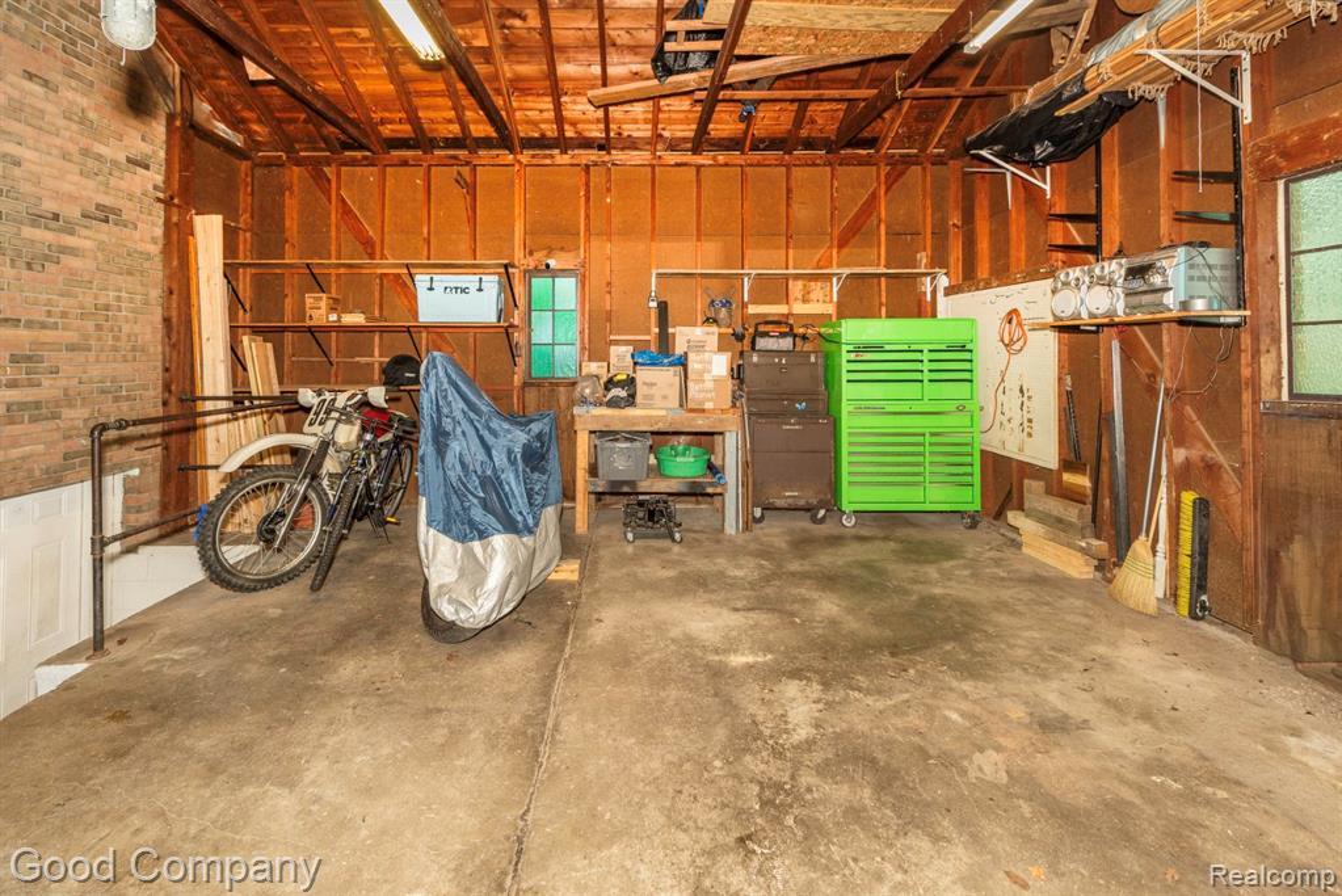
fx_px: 522
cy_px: 448
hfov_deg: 104.2
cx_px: 671
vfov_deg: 81.3
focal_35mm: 14
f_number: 5.6
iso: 100
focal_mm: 14
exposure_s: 1/60
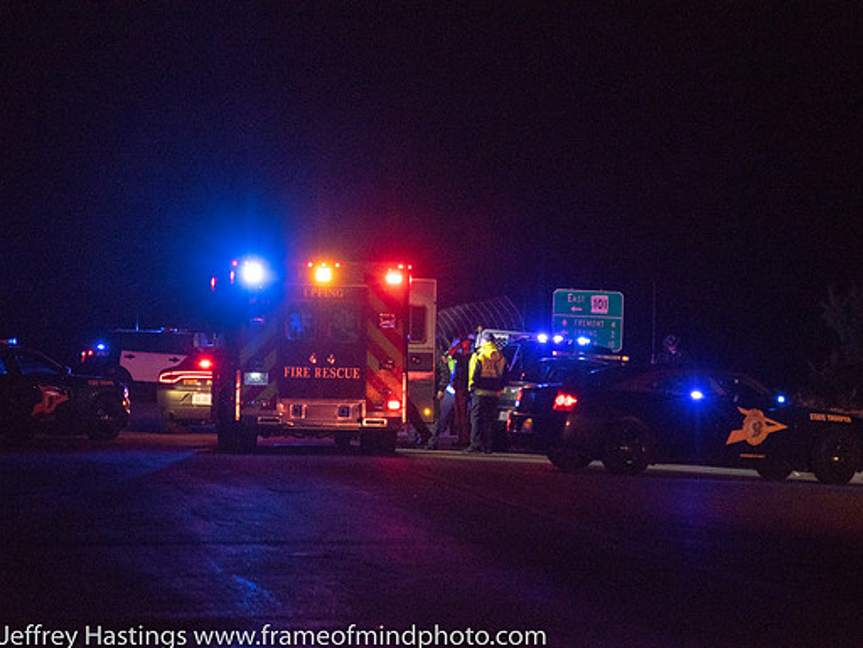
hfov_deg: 10.1
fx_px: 4886
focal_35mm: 196
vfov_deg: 7.6
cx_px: 464
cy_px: 325
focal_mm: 120
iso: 2000
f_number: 4.8
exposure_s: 1/640
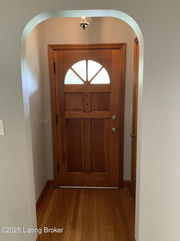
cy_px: 120
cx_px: 90
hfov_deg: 53.0
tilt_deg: -7.5
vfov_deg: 67.3
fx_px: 180
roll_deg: +1.0
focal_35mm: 26
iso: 320
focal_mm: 4.25
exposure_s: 1/40
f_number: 1.8
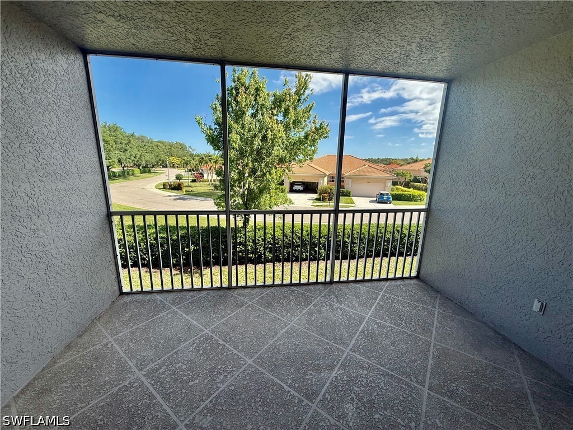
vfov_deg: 85.7
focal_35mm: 14
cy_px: 215
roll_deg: -1.3
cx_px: 286
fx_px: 232
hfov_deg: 102.1
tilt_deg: -12.0
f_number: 2.2
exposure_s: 1/664
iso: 50
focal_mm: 2.22
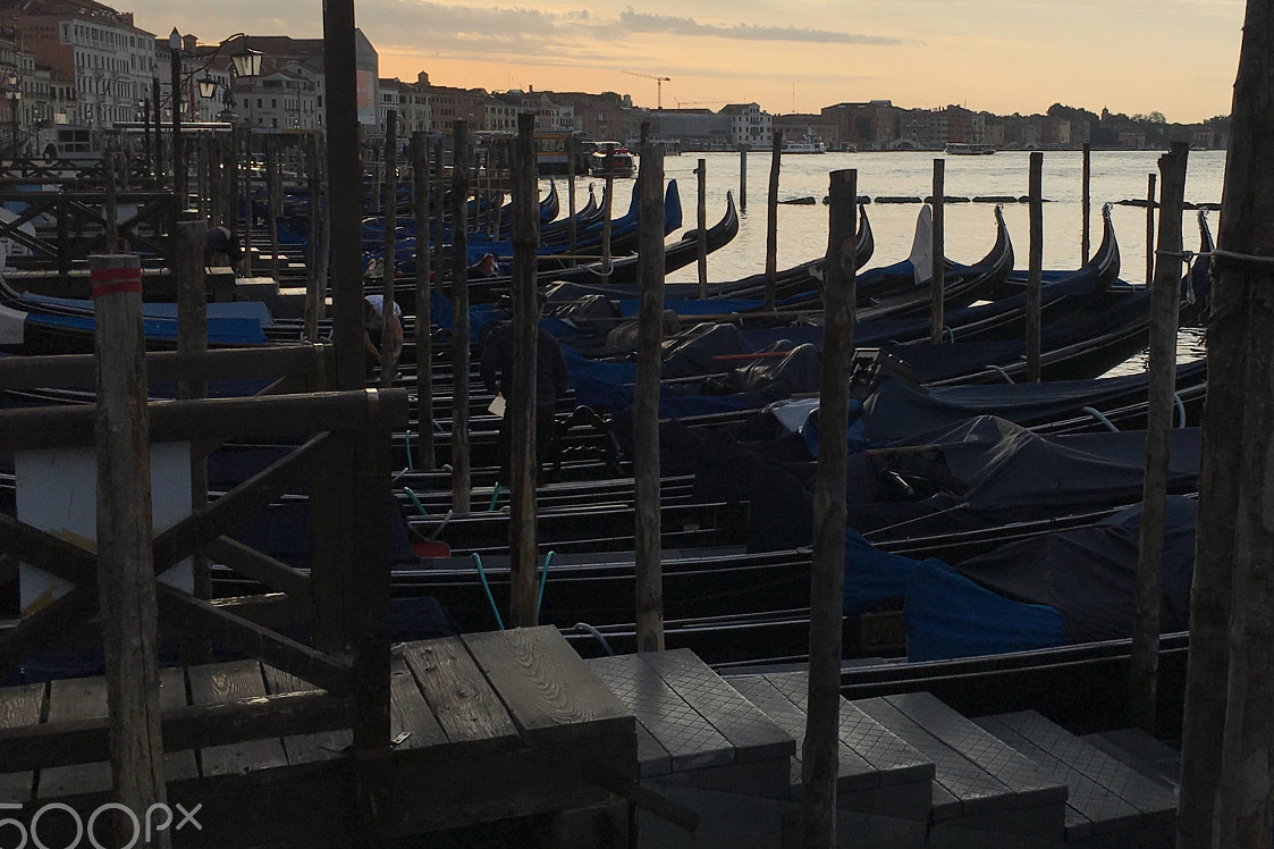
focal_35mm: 43
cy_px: 297
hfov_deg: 44.9
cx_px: 828
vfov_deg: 31.0
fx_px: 1521
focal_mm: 4.15
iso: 25
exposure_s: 1/1709
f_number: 2.2
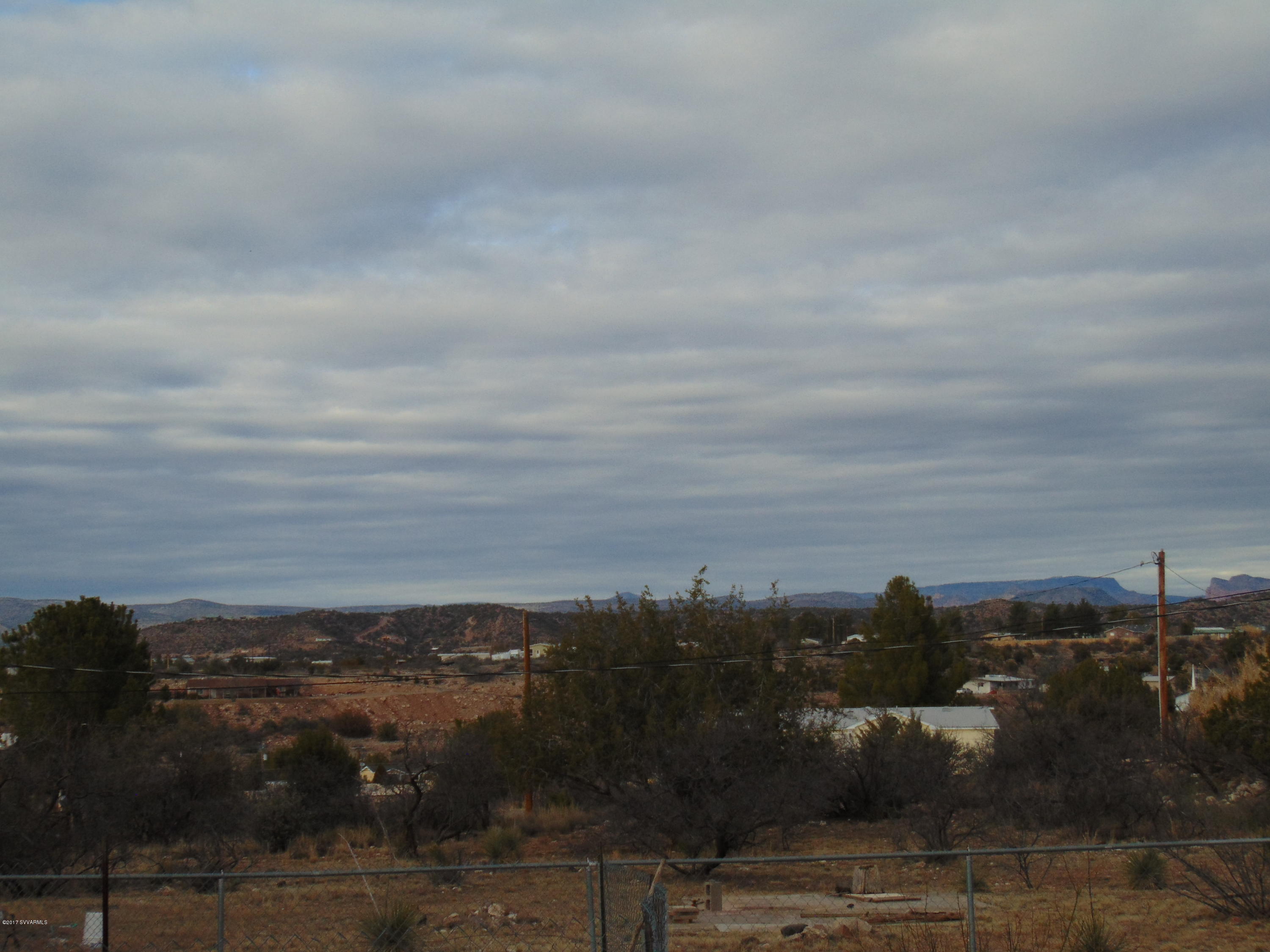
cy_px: 476
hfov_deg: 27.4
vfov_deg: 20.7
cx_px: 635
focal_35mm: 71
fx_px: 2605
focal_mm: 12.8
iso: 80
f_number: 3.7
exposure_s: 1/800
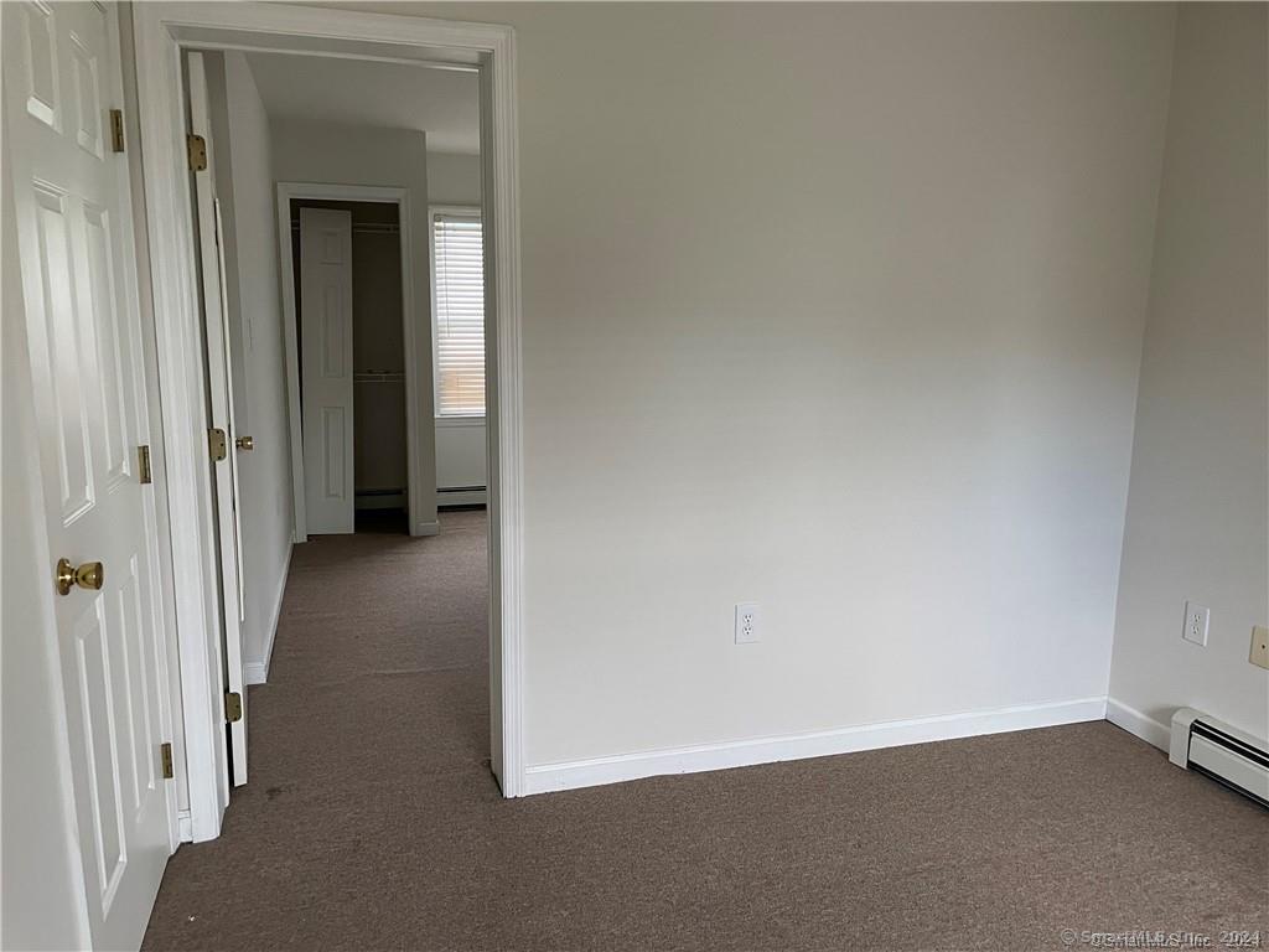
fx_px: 953
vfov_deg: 53.1
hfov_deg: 67.3
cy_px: 476
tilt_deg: -9.2
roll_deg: -0.4
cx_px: 634
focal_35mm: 26
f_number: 1.6
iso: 200
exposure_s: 1/60
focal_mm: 4.2
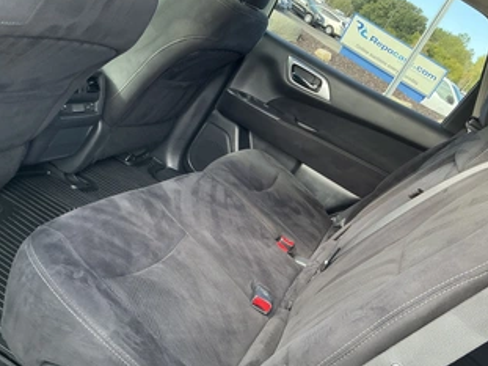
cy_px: 214
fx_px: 507
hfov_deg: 51.2
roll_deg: -31.3
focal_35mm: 36
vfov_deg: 39.5
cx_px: 275
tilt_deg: -20.8
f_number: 1.8
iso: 64
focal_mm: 3
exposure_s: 1/98
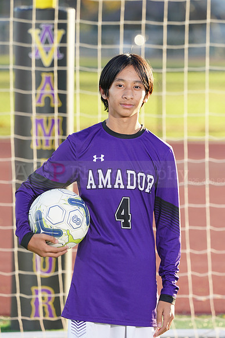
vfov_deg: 6.6
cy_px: 169
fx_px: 2923
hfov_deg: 4.4
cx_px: 112
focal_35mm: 312
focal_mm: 312
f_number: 8
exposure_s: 1/250
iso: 400
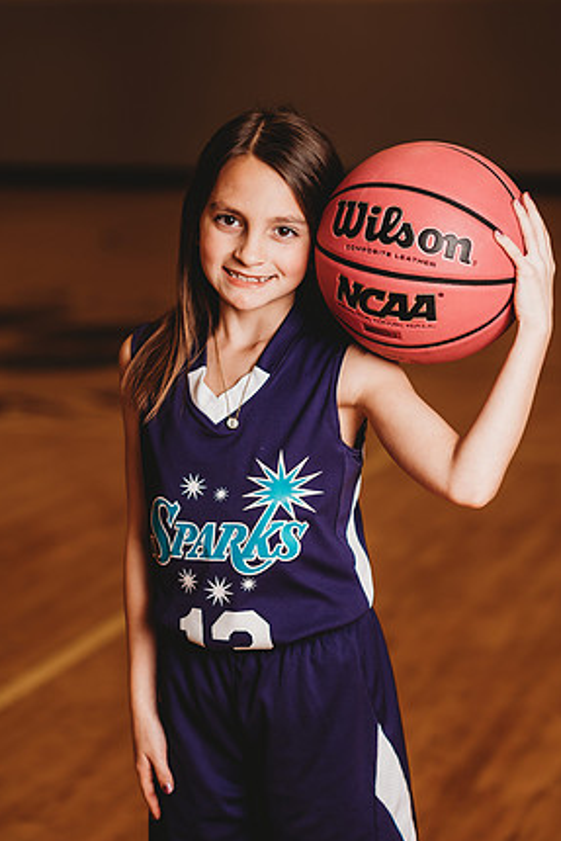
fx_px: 2079
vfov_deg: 22.9
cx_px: 285
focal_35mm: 89
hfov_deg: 15.4
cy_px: 422
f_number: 2.5
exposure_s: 1/160
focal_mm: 85
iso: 100
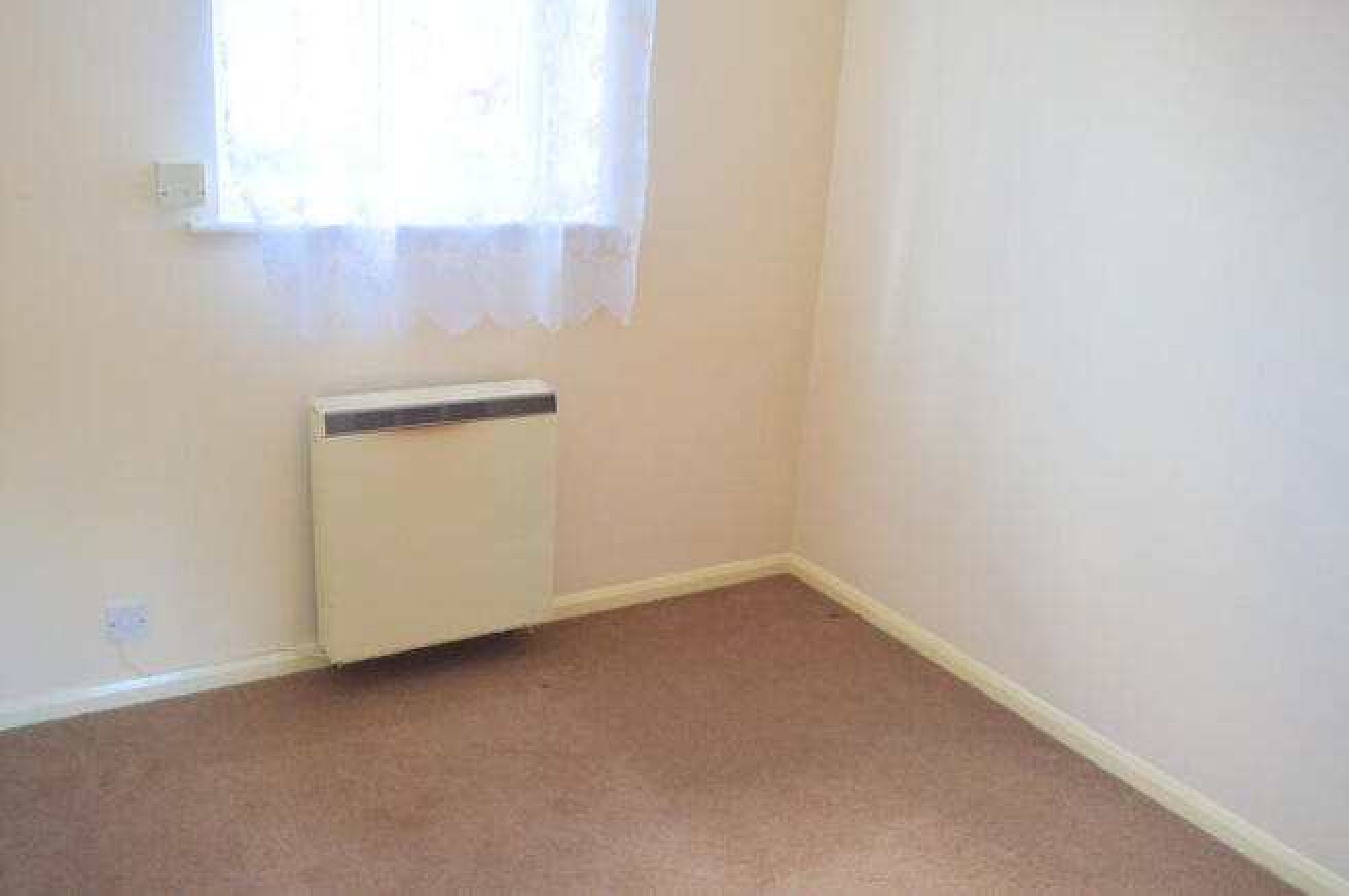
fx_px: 1011
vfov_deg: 47.8
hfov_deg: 67.4
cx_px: 674
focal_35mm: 27
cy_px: 448
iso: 800
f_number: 5
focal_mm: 18
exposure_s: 1/100
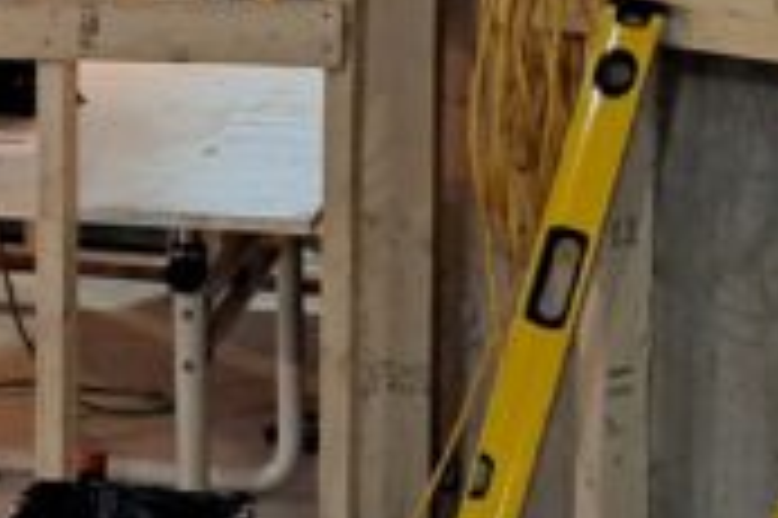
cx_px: -747
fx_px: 3195
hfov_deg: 12.4
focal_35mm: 148
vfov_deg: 9.2
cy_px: -14
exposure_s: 1/30
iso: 320
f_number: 1.8
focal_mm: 5.23
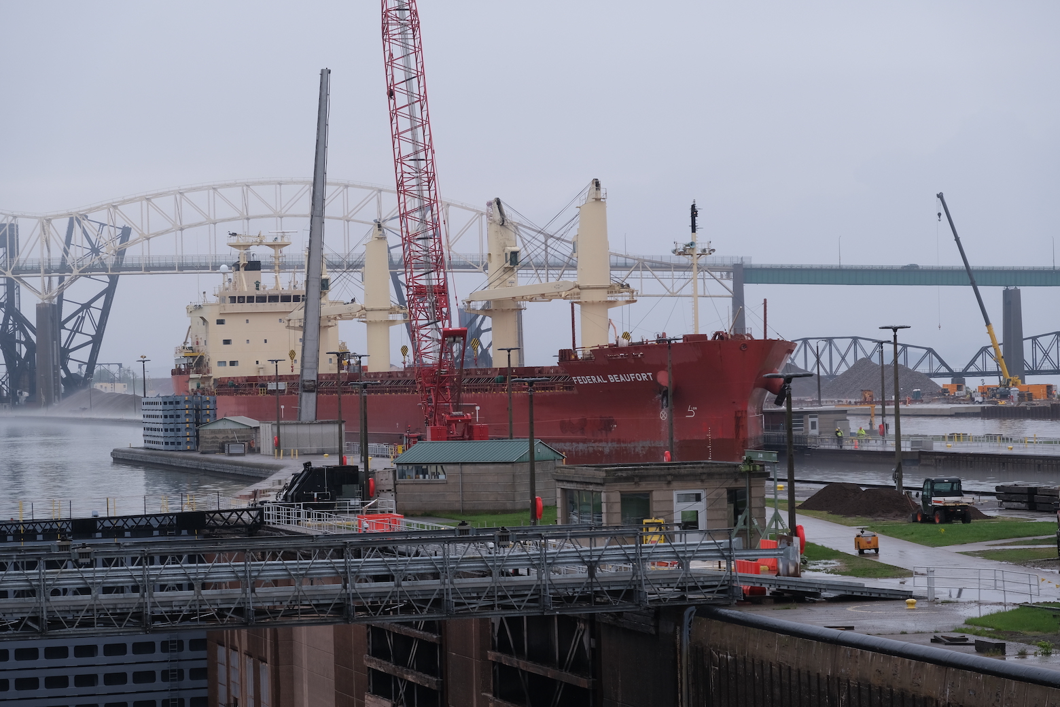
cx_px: 530
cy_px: 354
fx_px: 3091
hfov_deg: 19.5
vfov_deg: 13.0
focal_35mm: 105
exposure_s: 1/680
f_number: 5.6
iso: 160
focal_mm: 70.2
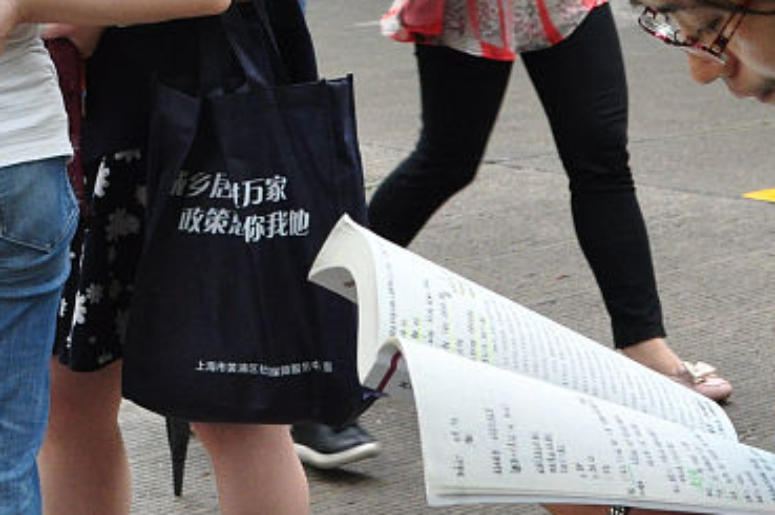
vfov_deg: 5.6
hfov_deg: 8.4
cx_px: 126
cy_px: -85
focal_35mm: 244
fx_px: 5246
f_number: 10
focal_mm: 50
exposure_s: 1/200
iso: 800
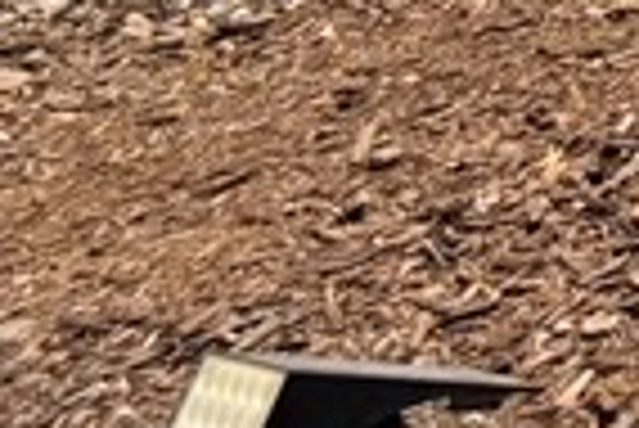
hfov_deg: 8.4
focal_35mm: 180
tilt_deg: +0.2
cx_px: 2241
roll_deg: -0.6
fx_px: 3198
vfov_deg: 6.6
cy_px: -1036
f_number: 1.78
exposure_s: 1/3759
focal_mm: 6.76
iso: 80
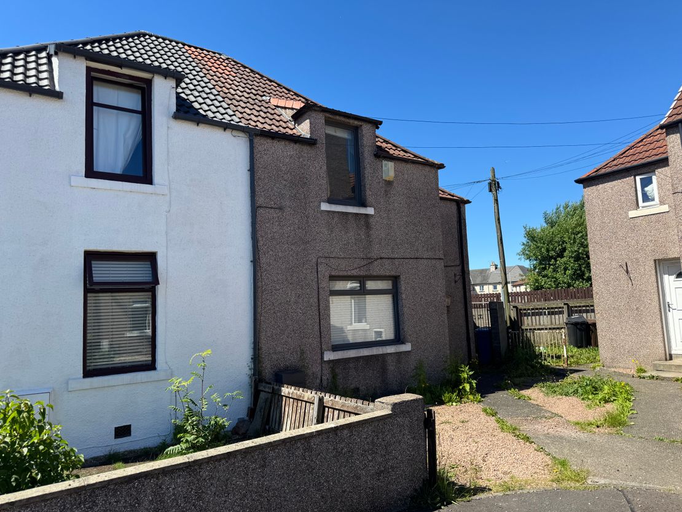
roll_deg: +4.5
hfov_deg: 71.6
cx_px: 341
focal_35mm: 24
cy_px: 256
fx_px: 473
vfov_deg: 56.8
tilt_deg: +3.5
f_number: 1.78
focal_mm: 6.76
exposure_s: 1/2959
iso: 80
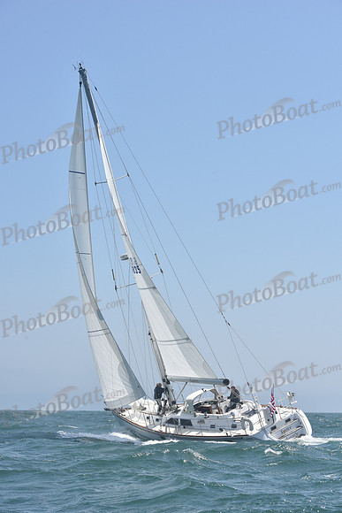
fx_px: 997
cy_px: 256
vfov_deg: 28.8
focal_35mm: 70
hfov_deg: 19.5
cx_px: 171
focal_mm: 70
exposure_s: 1/1000
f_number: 10
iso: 320
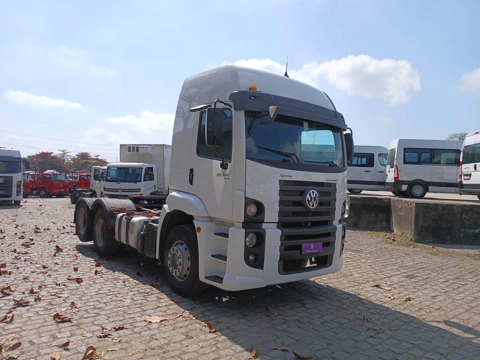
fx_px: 361
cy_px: 180
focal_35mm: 26
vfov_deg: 53.1
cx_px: 240
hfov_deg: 67.3
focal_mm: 3.98
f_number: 1.8
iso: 20
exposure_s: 1/682
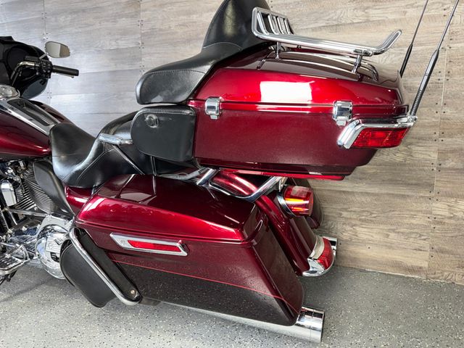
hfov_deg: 71.6
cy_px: 174
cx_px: 232
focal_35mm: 24
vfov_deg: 56.8
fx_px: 322
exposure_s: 1/15
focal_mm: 6.76
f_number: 1.78
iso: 64
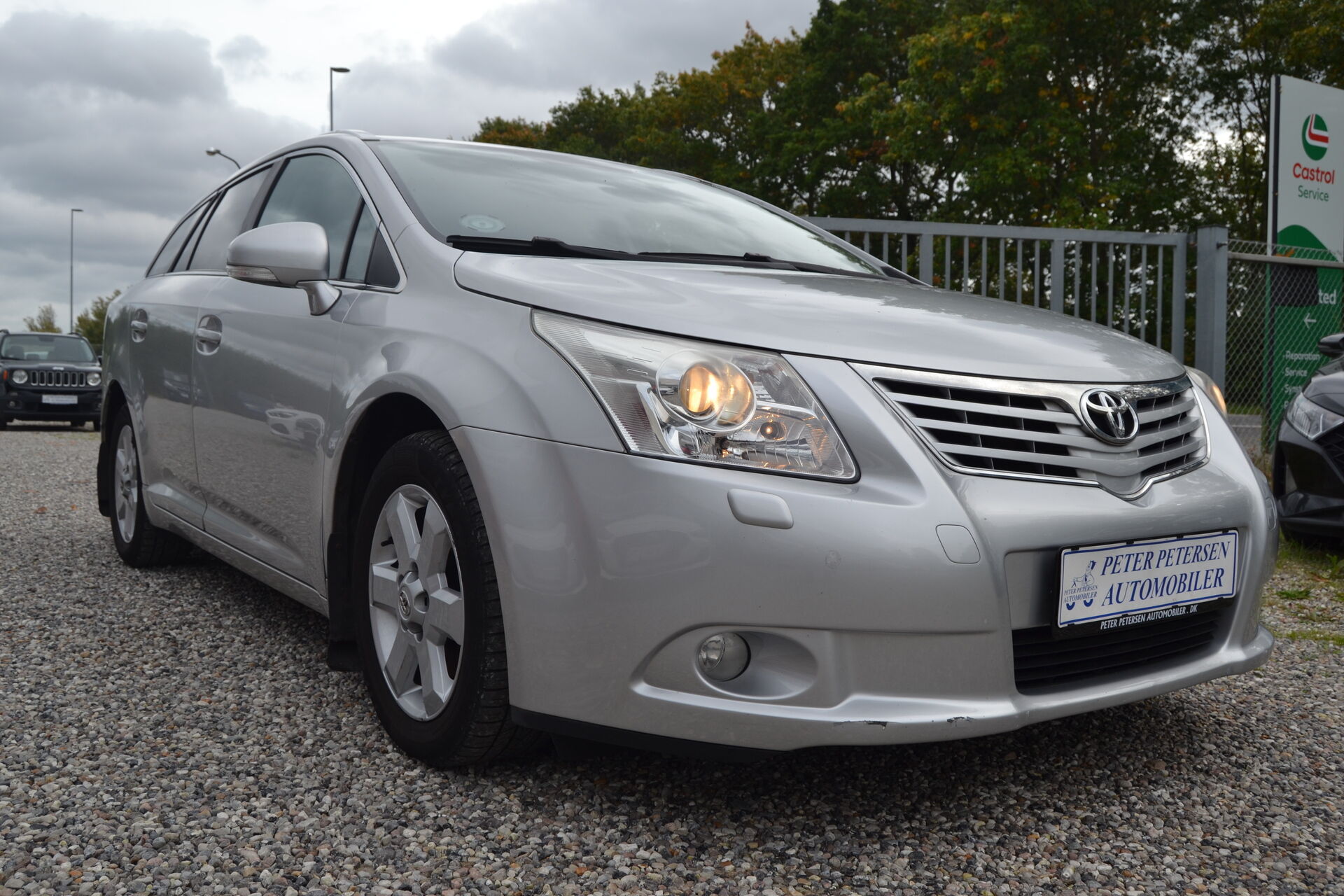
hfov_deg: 61.9
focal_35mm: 30
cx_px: 672
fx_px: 1120
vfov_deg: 43.6
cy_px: 448
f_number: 7.1
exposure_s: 1/200
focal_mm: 20
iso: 100
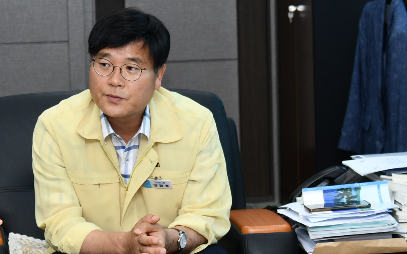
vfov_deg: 6.8
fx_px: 2151
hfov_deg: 10.8
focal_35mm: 194
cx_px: 50
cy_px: 97
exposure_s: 1/125
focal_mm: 46
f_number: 4
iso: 200
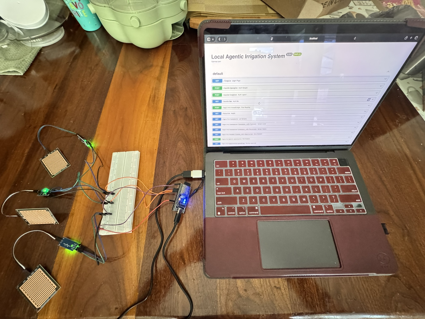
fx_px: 172
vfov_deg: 85.7
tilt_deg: -66.2
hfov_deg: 102.1
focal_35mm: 14
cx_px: 212
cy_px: 160
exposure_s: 1/40
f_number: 2.2
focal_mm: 2.22
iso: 1600
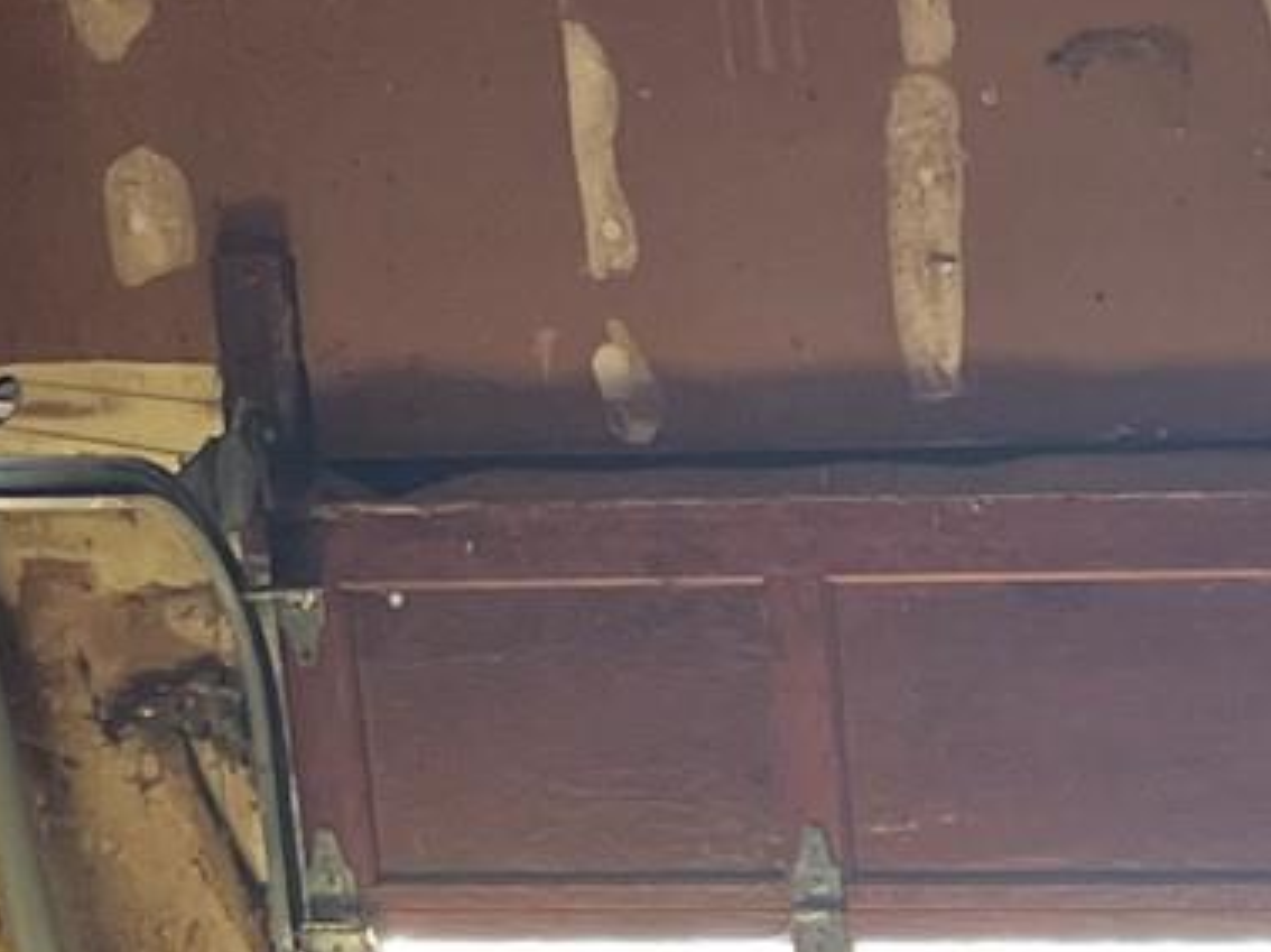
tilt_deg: -18.5
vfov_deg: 9.4
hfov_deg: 13.4
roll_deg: +0.8
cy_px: 2227
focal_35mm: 141
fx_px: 5174
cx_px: 1759
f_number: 1.6
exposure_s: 1/109
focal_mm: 5.1
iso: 125
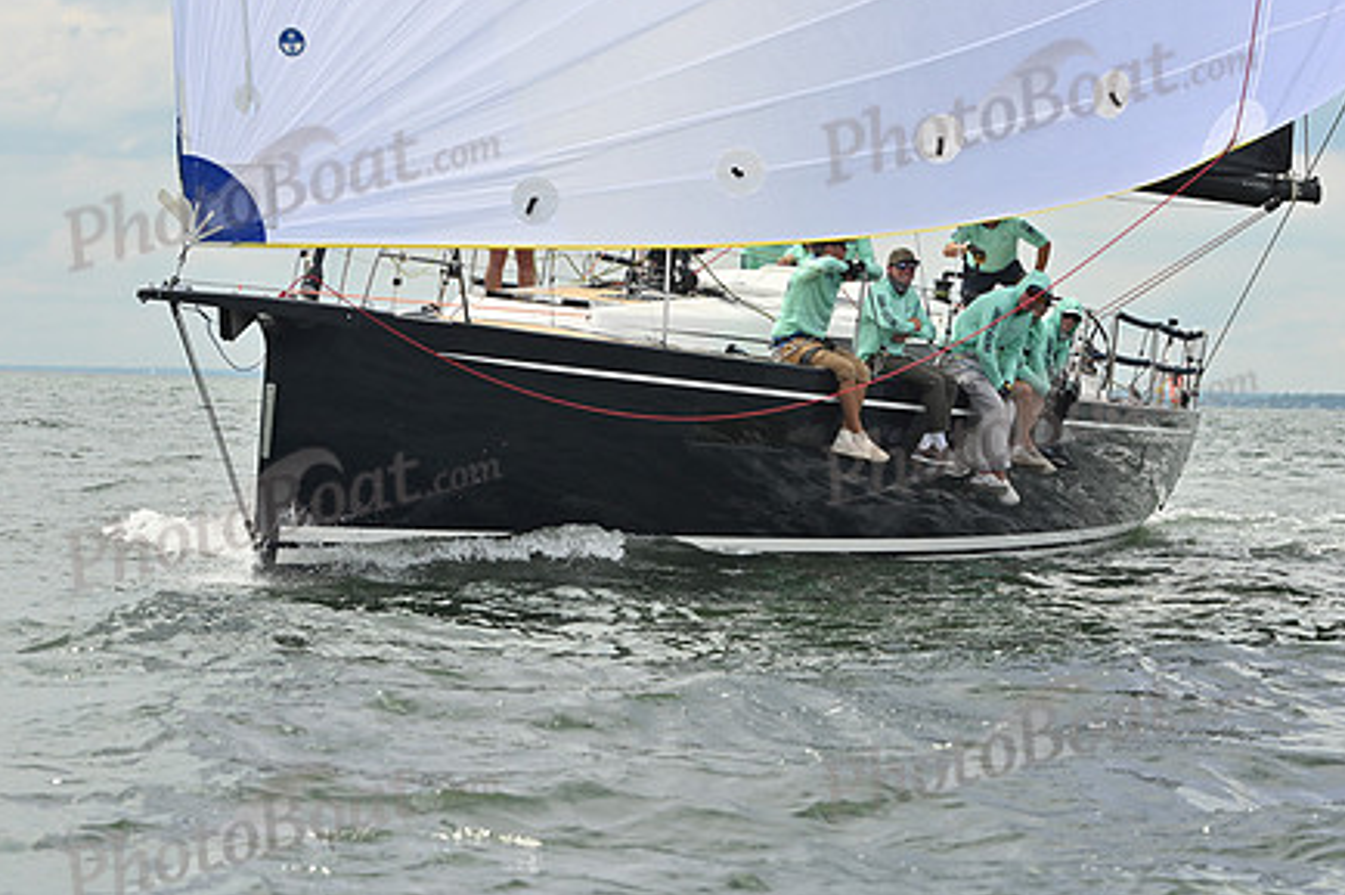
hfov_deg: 17.8
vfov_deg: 11.9
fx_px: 4295
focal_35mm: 115
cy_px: 308
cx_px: 663
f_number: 7.1
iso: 320
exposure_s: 1/1600
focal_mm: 86
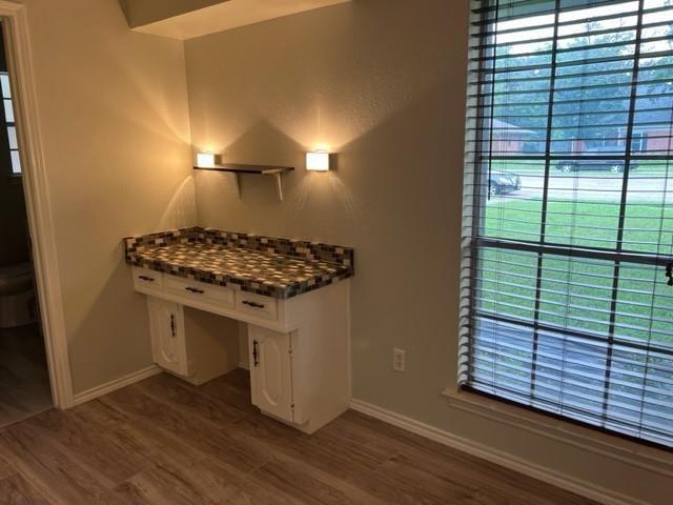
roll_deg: +1.3
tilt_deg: -11.2
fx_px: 505
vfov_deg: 53.1
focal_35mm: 26
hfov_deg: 67.3
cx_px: 336
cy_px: 252
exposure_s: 1/120
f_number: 1.5
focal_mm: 5.7
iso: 125
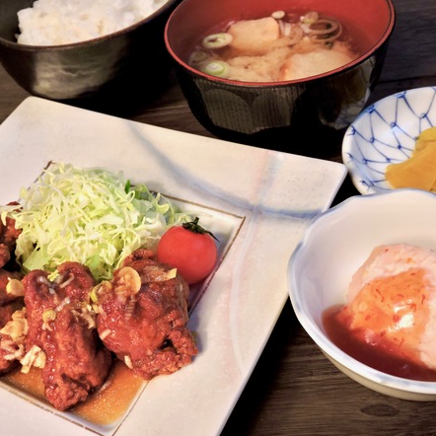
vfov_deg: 40.0
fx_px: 598
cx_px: 147
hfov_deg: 39.6
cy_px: 220
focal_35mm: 42
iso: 360
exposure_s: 1/30
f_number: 3.8
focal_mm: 6.3
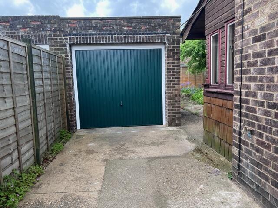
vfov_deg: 53.1
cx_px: 139
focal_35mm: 26
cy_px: 104
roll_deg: +1.9
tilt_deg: -5.6
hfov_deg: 67.3
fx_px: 209
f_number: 1.5
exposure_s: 1/260
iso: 50
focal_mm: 5.7
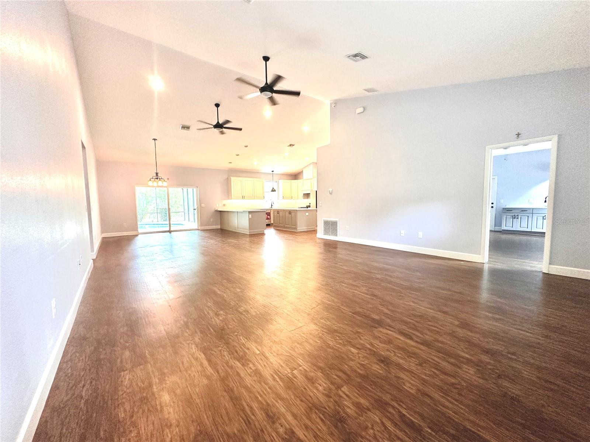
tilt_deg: -4.3
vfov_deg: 85.7
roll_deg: +1.5
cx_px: 295
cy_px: 221
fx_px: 239
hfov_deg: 102.1
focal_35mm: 14
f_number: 2.2
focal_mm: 2.22
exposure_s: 1/60
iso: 320
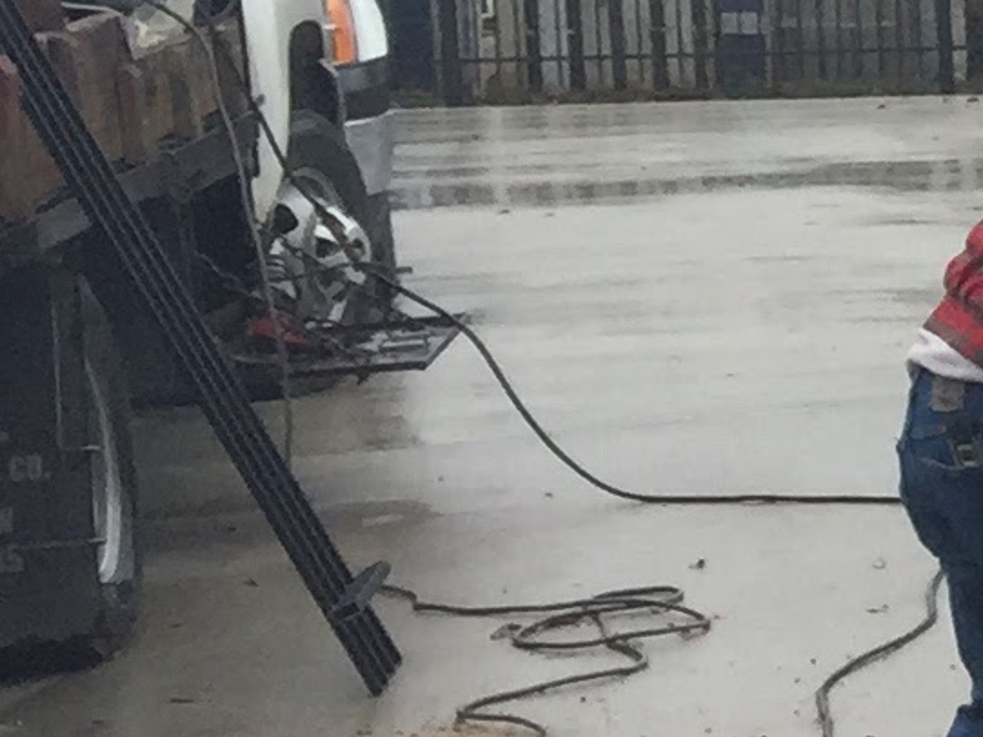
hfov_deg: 9.2
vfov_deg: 8.5
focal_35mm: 175
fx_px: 4971
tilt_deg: -7.0
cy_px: 416
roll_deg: +0.4
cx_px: 2905
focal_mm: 4.15
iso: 32
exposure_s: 1/824
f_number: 2.2
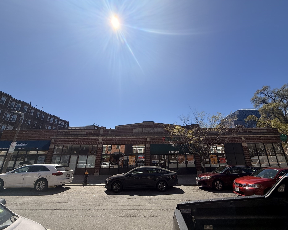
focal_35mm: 15
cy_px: 116
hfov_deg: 96.6
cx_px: 156
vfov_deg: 84.0
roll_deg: +0.5
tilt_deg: +19.6
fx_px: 128
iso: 50
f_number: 2.2
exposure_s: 1/3663
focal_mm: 2.22
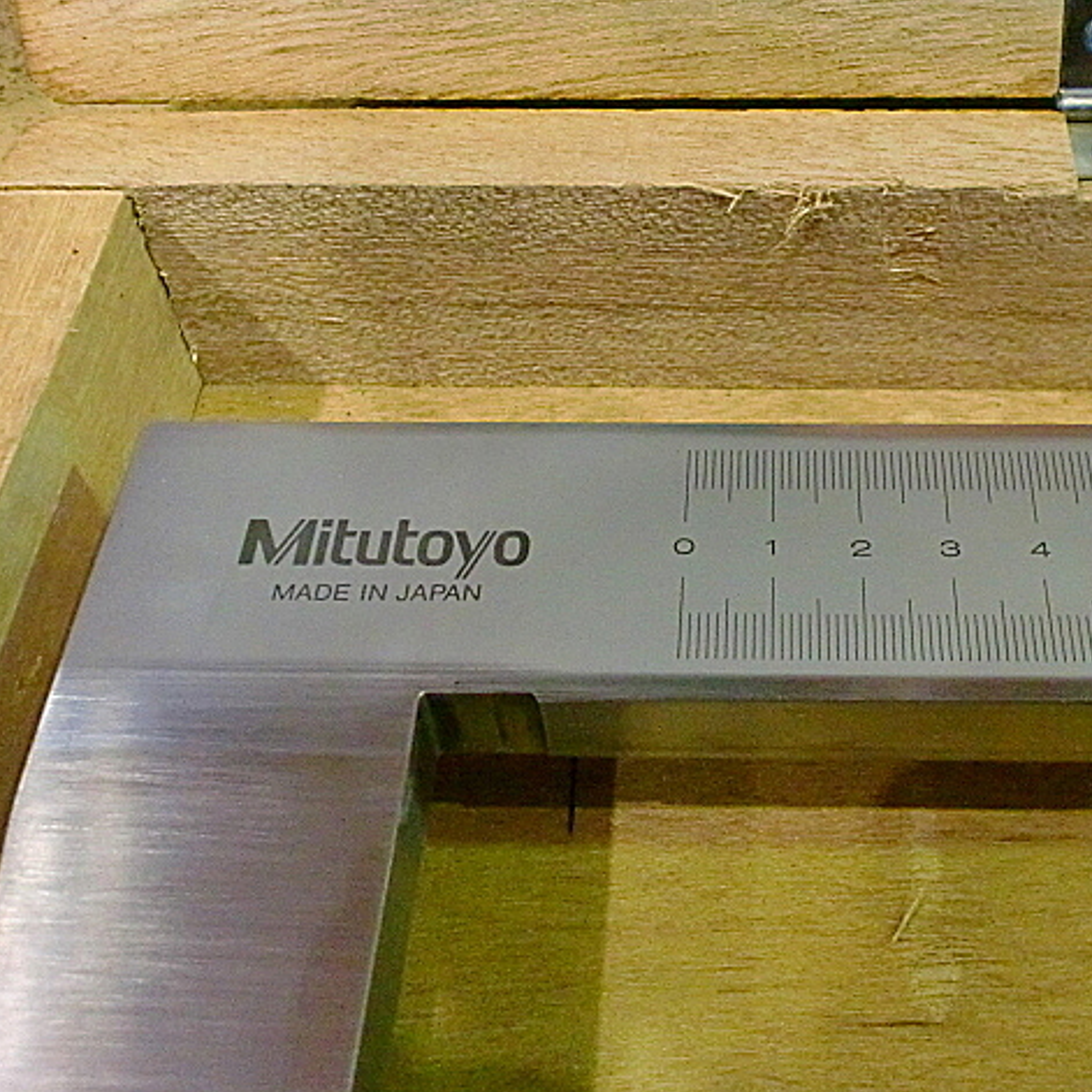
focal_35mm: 42
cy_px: 552
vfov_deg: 40.0
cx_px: 723
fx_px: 1499
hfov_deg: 39.6
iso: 800
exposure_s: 1/60
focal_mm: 6.3
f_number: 3.1
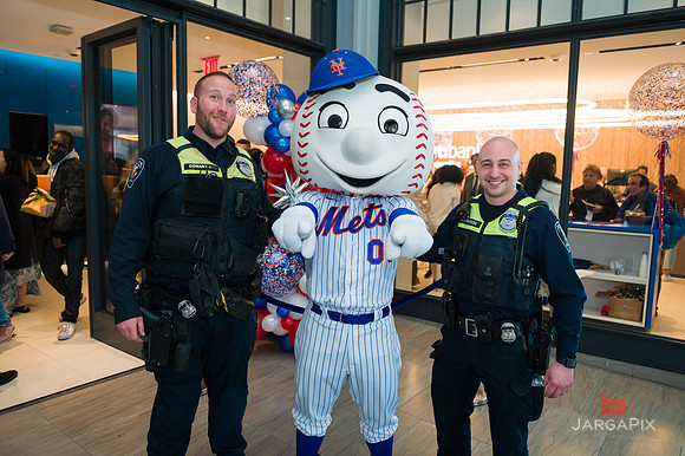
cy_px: 228
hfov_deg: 67.4
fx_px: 513
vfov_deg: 47.9
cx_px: 342
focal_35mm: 27
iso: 400
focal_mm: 27
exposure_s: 1/200
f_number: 4
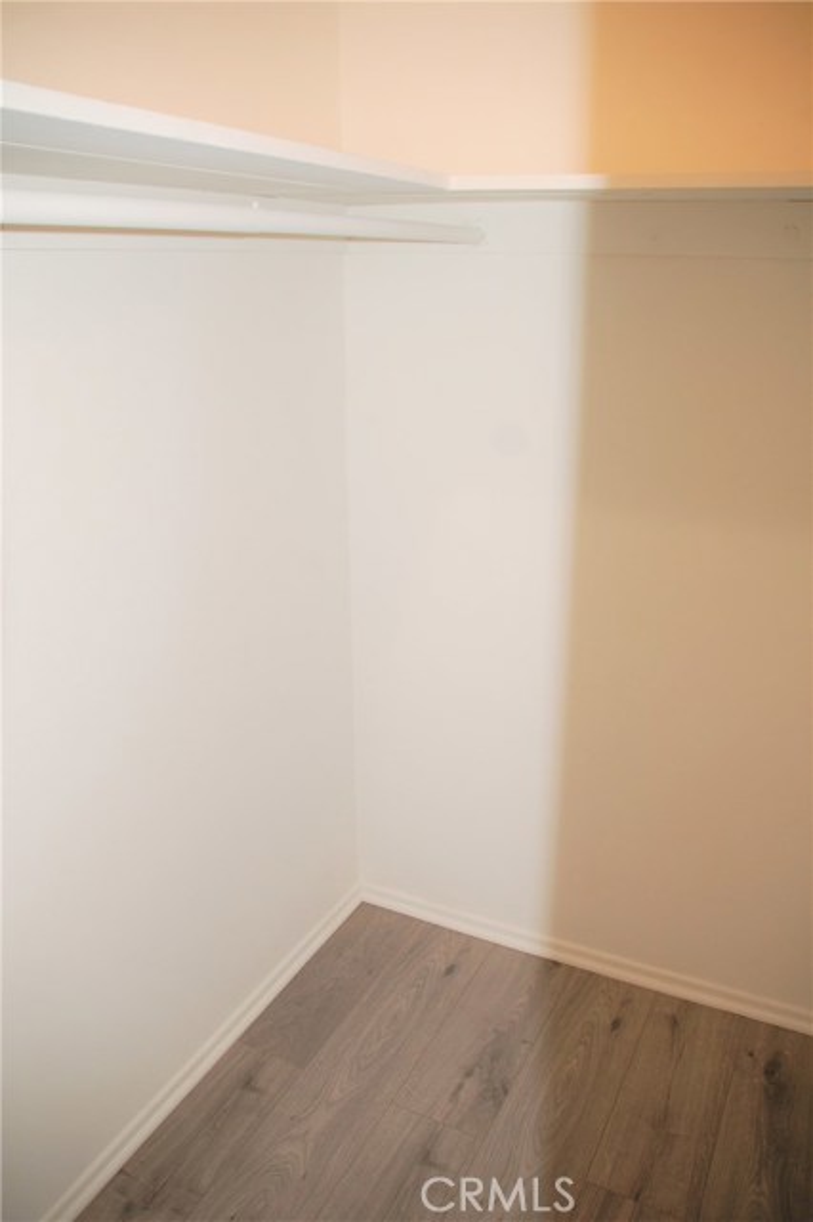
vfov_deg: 67.4
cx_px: 406
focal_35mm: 27
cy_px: 611
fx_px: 916
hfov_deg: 47.9
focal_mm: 18
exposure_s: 1/60
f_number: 3.5
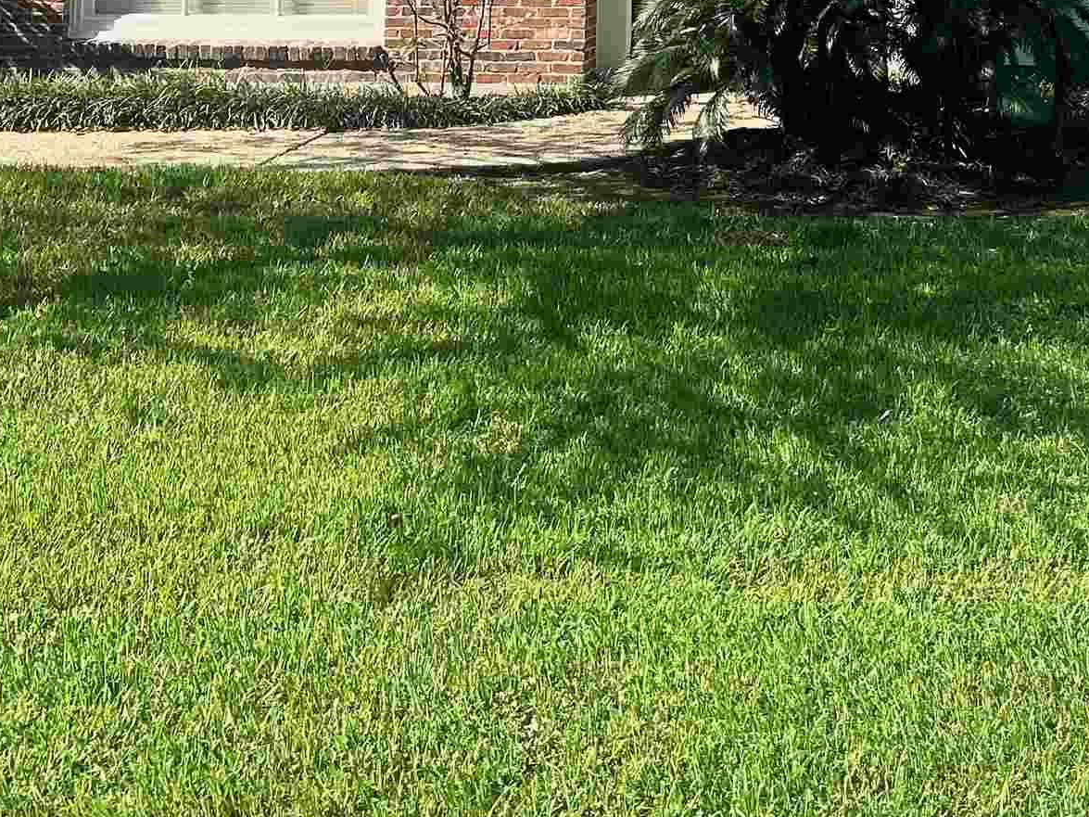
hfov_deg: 28.1
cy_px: -229
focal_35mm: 68
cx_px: 848
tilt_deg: +3.7
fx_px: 2139
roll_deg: -0.2
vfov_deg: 19.9
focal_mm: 5.7
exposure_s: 1/1597
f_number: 1.5
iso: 50
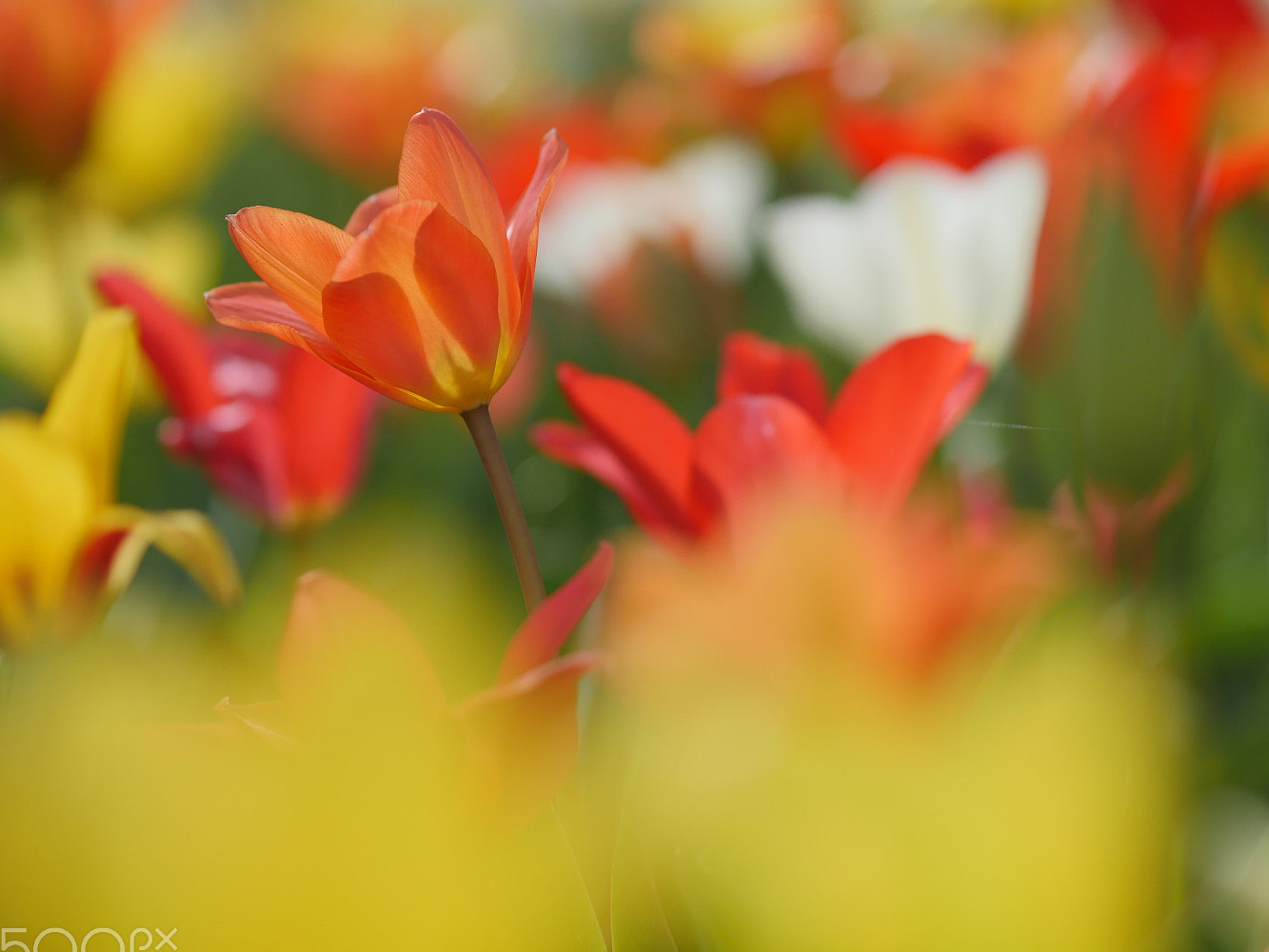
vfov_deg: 8.3
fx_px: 6599
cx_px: 703
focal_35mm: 180
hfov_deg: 11.0
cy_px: 504
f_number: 2
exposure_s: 1/6400
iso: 200
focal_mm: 75
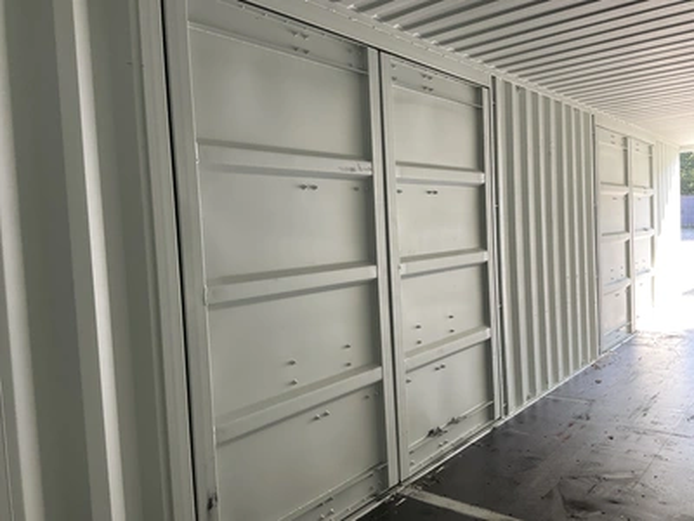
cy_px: 260
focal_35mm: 29
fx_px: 581
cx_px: 347
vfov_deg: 48.2
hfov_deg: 61.7
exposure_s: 1/67
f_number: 1.8
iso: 64
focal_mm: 3
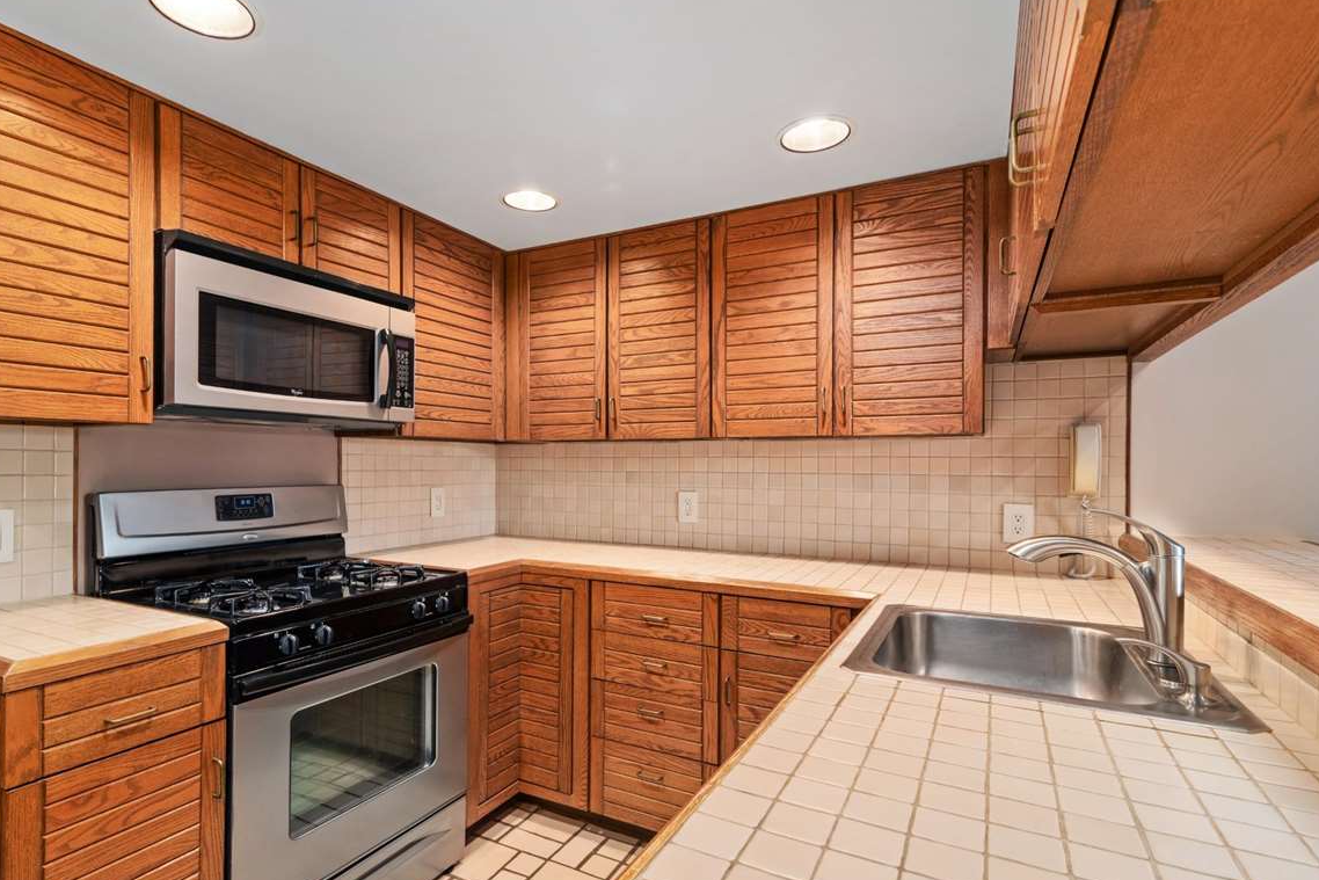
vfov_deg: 67.4
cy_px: 464
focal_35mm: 18
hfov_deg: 89.9
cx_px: 619
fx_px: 660
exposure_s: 1/2.5
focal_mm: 16
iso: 250
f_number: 7.1
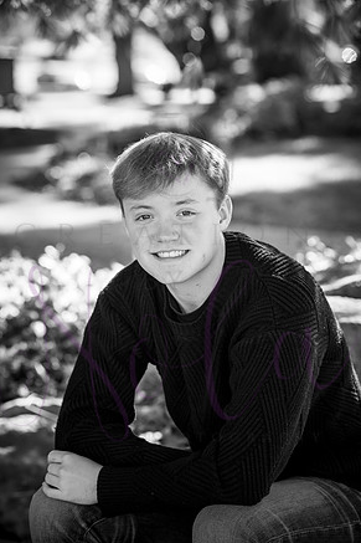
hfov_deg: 13.3
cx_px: 180
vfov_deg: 19.8
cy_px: 278
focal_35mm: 103
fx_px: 1550
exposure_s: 1/640
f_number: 5
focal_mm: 100
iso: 800
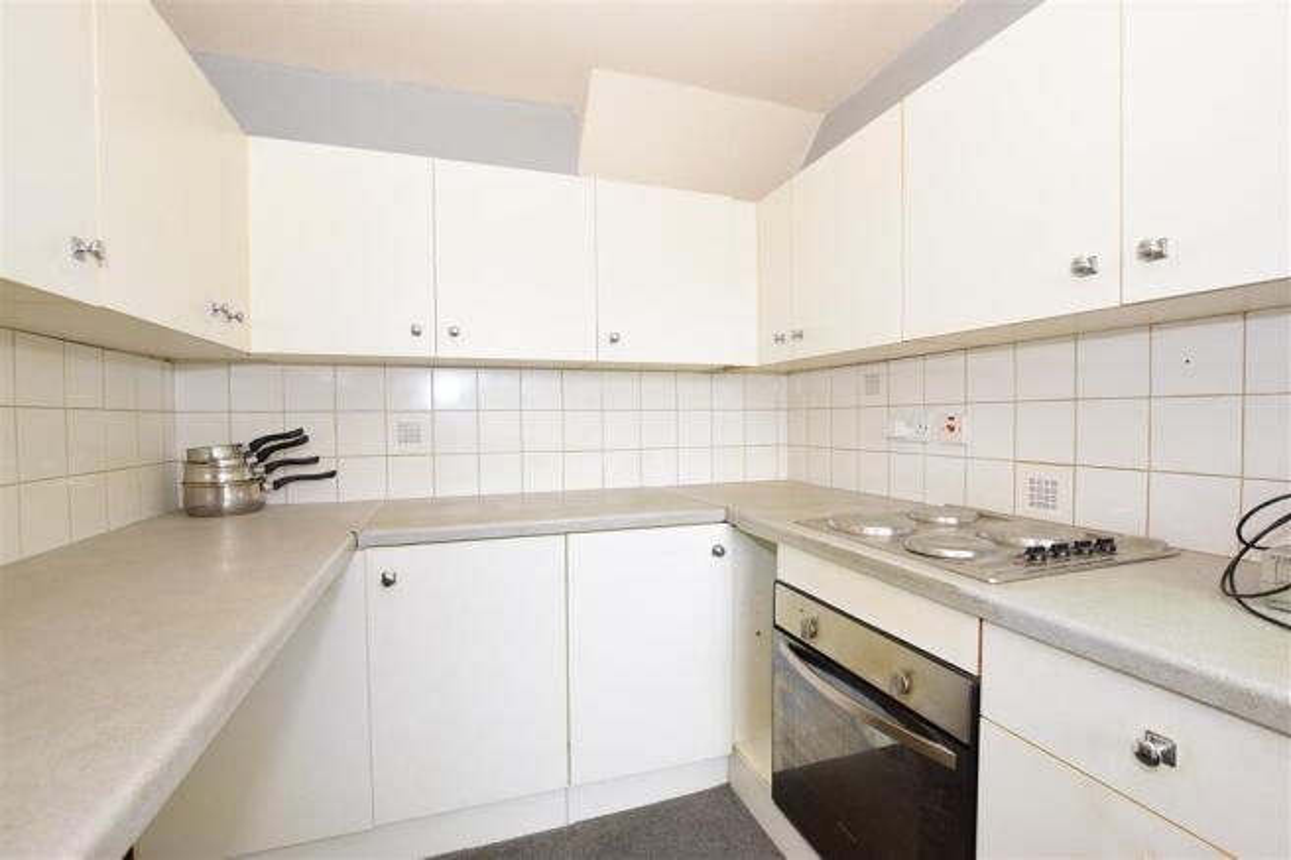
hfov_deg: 100.4
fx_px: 538
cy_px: 430
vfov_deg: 77.3
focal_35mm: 15
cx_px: 646
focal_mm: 10
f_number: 8
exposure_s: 1/1.6
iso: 400
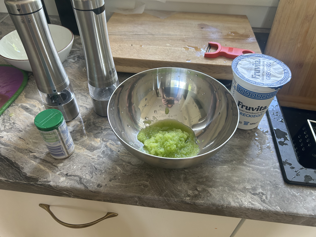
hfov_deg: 67.3
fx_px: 237
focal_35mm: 26
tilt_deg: -45.7
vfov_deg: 53.1
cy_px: 118
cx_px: 158
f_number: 1.5
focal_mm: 5.7
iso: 125
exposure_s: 1/82
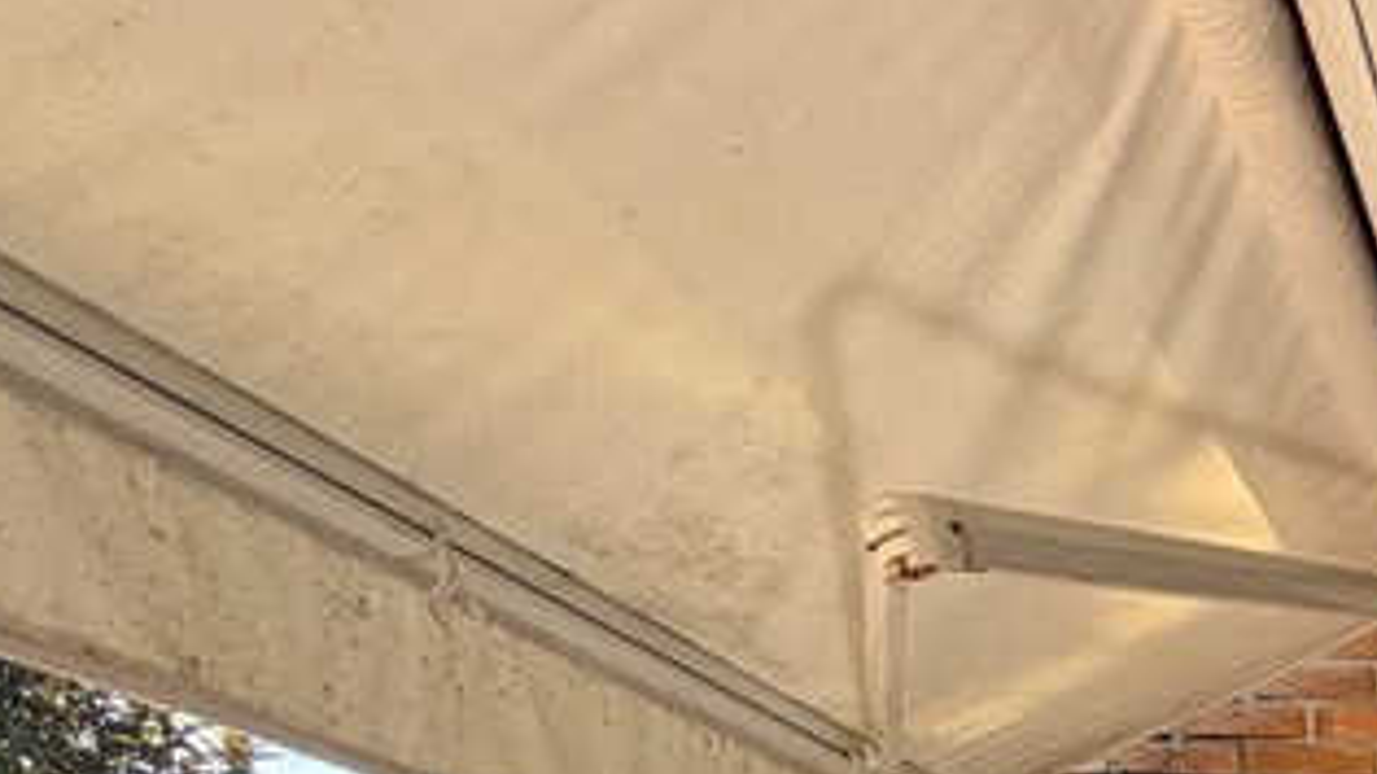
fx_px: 2263
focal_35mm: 62
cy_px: 1635
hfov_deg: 26.1
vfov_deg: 15.0
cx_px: 2002
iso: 50
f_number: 2.2
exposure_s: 1/121
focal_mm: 2.22
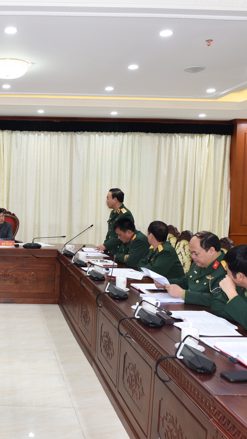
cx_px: -17
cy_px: 220
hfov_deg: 28.6
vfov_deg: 52.8
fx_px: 442
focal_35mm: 38
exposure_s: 1/40
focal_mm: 24
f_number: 5.6
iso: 1000
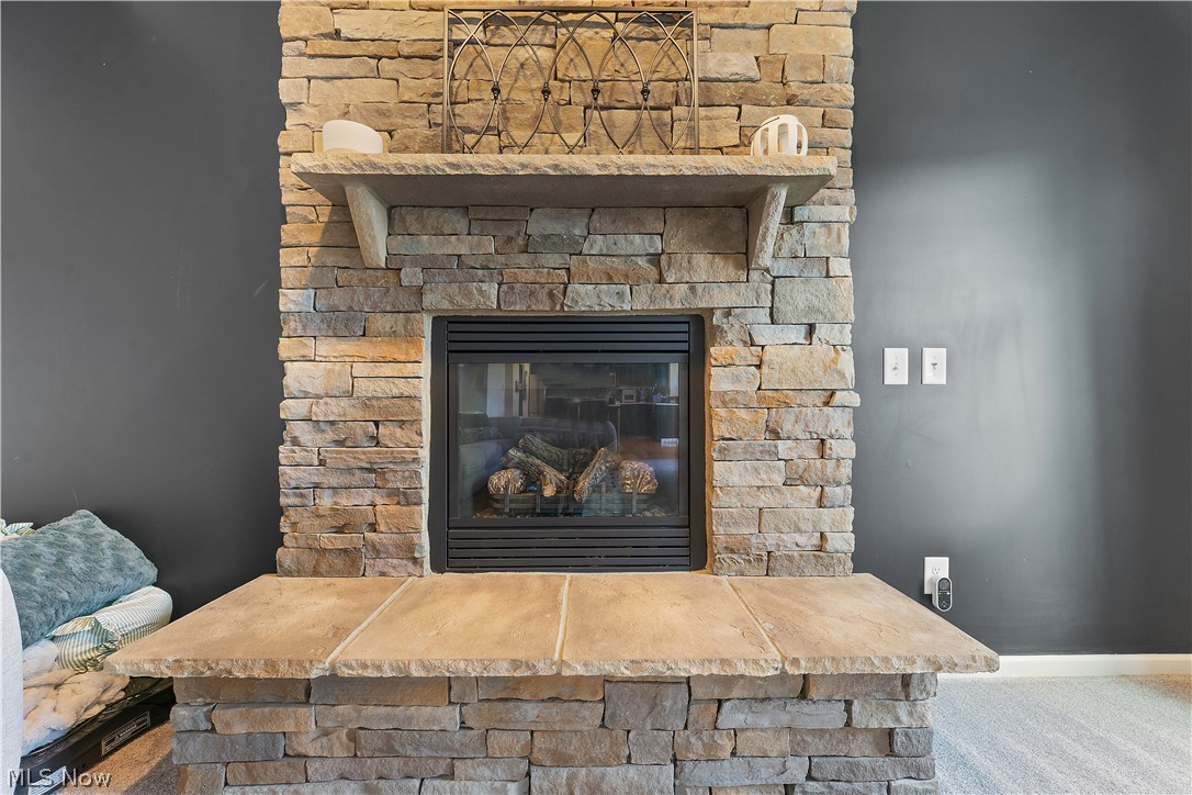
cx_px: 596
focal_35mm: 15
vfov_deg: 78.8
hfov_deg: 101.9
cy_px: 398
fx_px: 483
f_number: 9
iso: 320
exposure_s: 1/3
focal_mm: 14.6
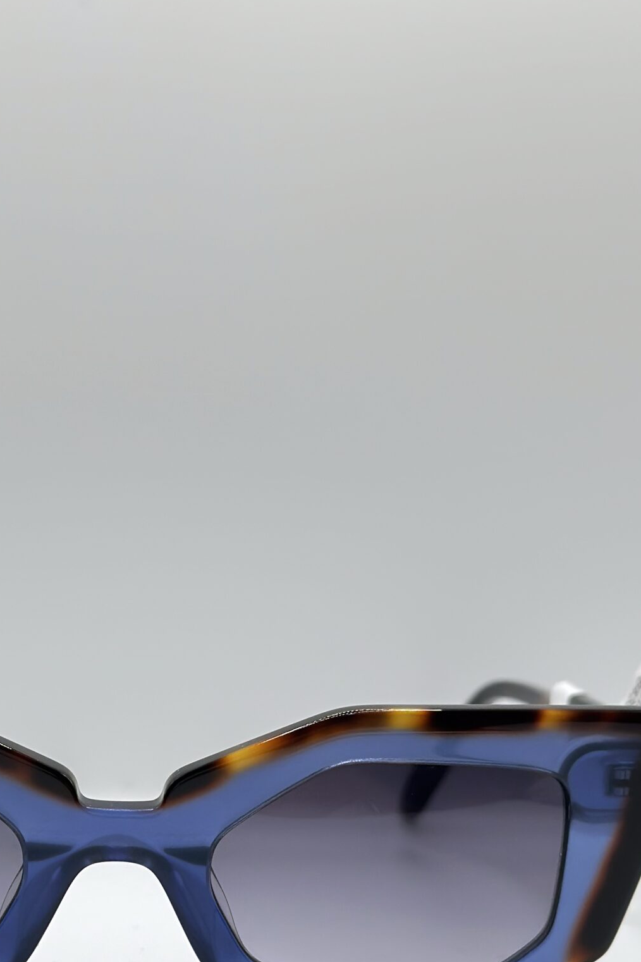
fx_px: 2243
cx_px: 123
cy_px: 761
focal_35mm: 84
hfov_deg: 16.1
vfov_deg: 23.8
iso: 80
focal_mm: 6.86
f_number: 1.78
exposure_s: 1/426
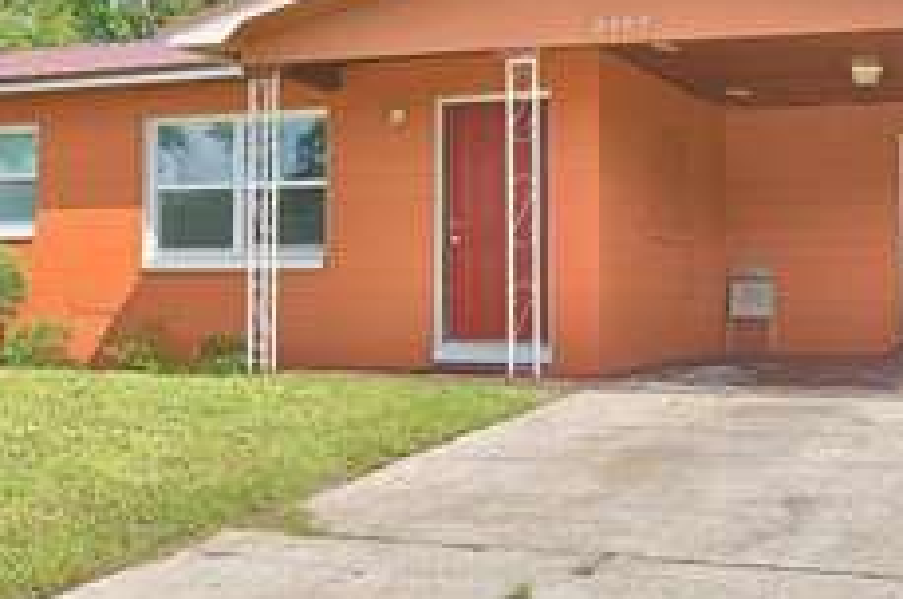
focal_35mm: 63
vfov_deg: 21.4
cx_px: 347
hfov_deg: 31.8
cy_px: 203
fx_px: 1578
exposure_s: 1/250
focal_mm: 20
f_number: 10
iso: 100
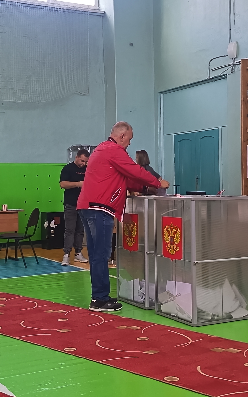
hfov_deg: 22.7
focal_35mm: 57
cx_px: 136
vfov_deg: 35.7
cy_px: 200
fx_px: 616
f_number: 1.75
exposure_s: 1/50
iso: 487
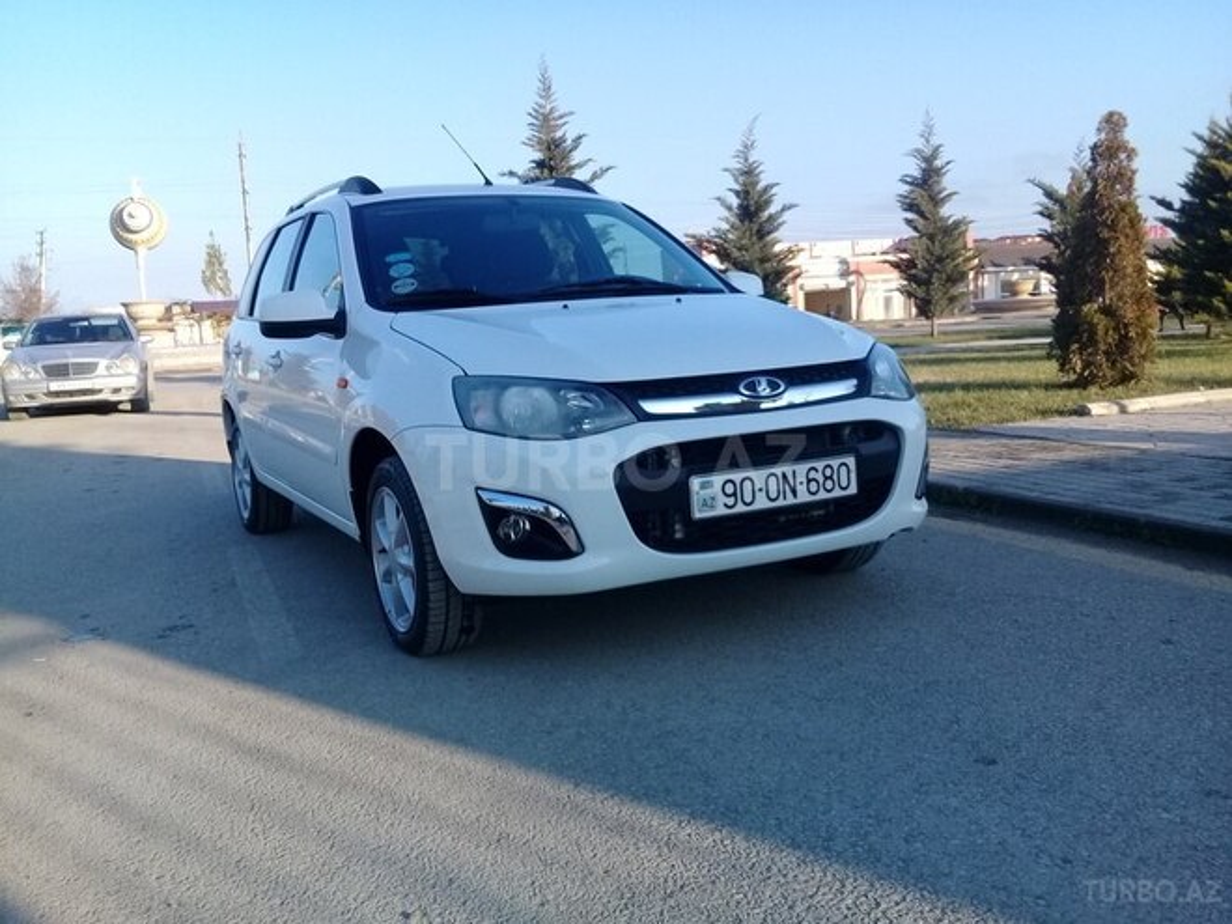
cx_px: 616
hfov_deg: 58.4
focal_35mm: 31
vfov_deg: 45.4
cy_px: 462
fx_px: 1103
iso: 64
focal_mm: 3.3
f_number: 2.2
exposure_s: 1/572
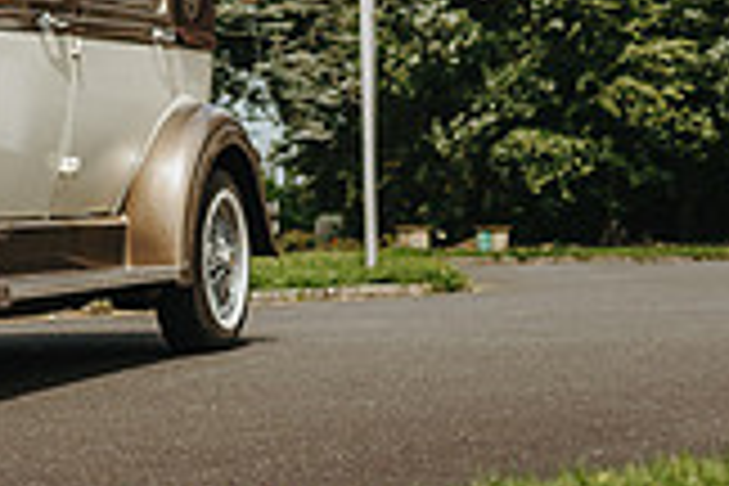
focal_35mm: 125
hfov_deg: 16.4
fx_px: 2531
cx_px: 238
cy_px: -196
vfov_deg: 10.7
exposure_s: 1/5000
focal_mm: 35
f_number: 1.4
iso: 100
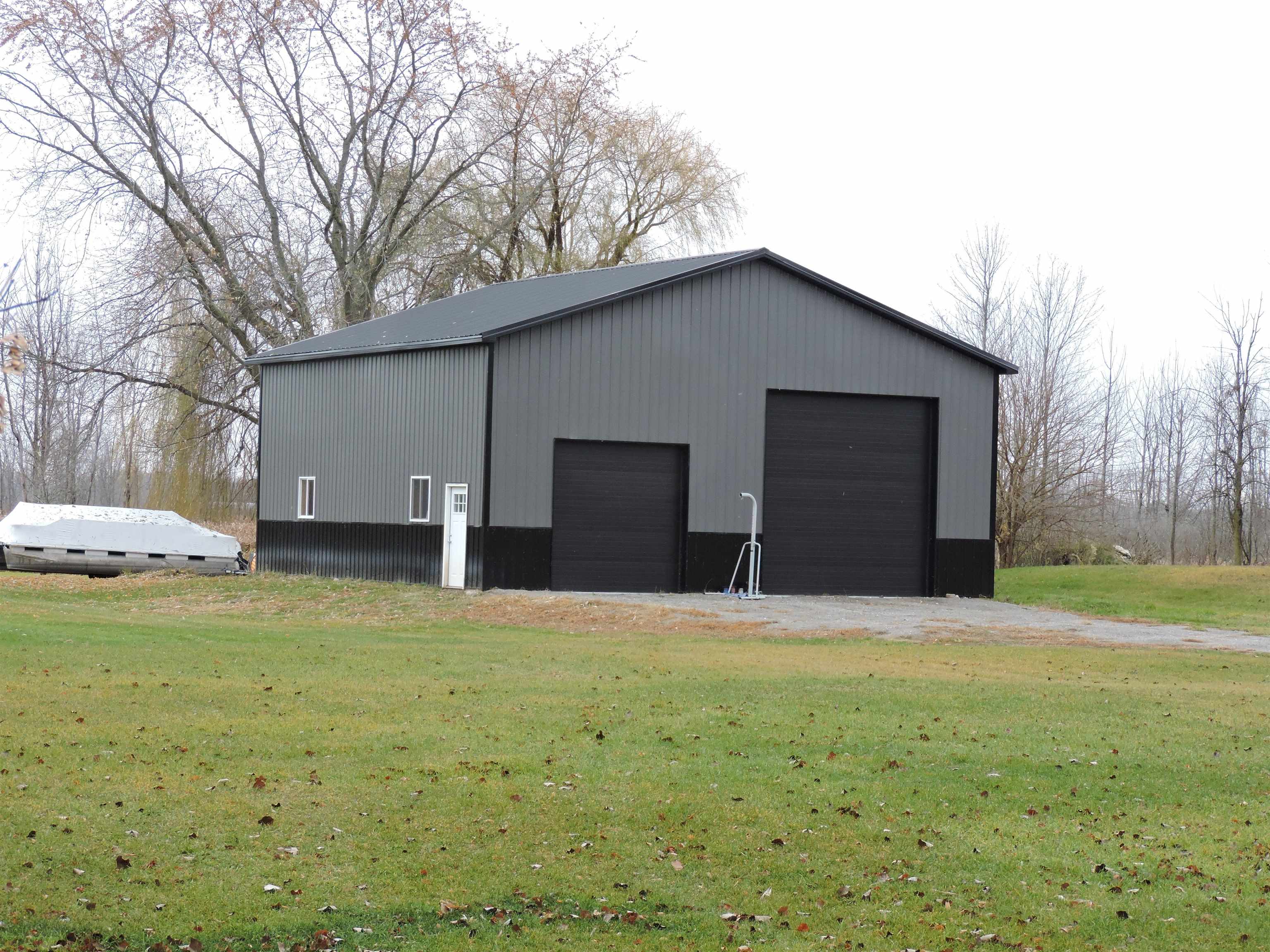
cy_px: 476
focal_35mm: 85
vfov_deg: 17.4
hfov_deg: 23.0
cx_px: 635
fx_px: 3119
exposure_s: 1/100
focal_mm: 15.2
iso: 160
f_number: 4
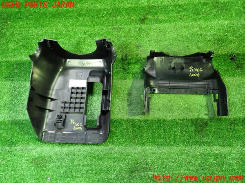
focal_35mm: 30
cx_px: 122
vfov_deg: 46.8
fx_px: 212
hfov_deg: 60.0
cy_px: 92
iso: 640
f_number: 2.3
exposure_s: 1/30
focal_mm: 5.4
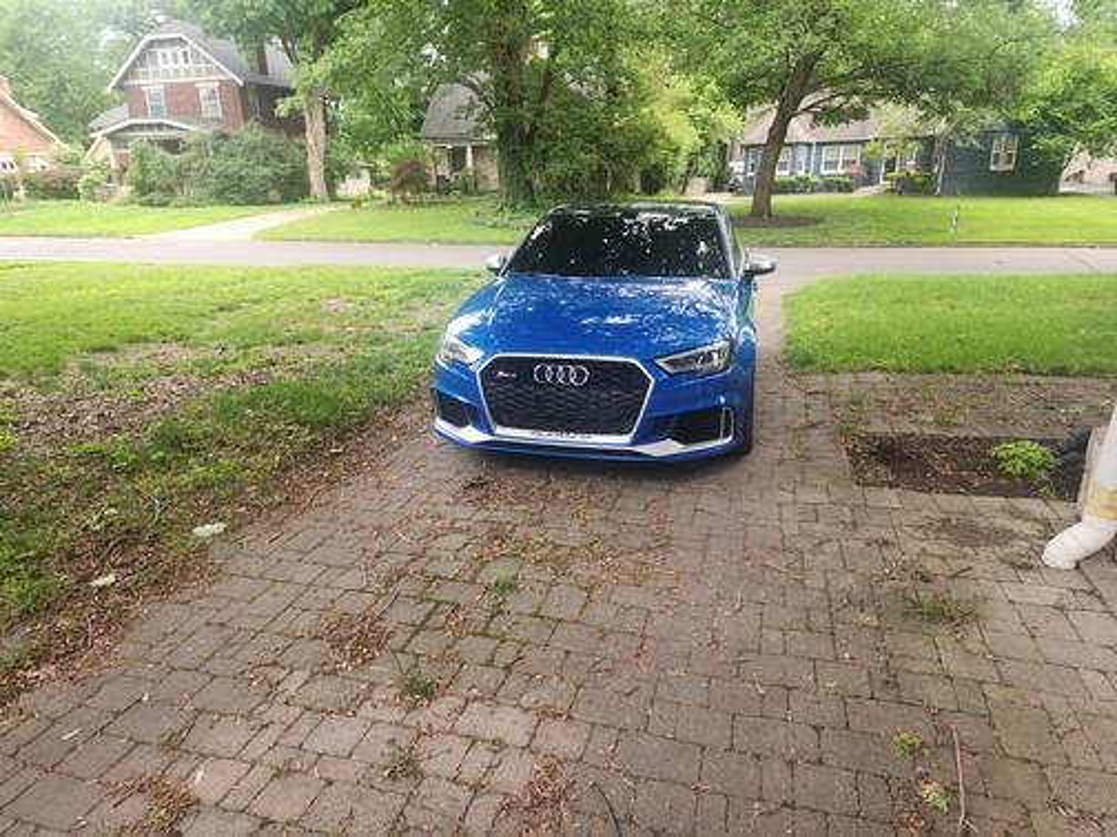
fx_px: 742
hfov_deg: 73.9
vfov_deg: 58.9
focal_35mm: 23
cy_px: 418
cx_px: 558
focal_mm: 6.4
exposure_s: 1/180
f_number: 1.8
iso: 64
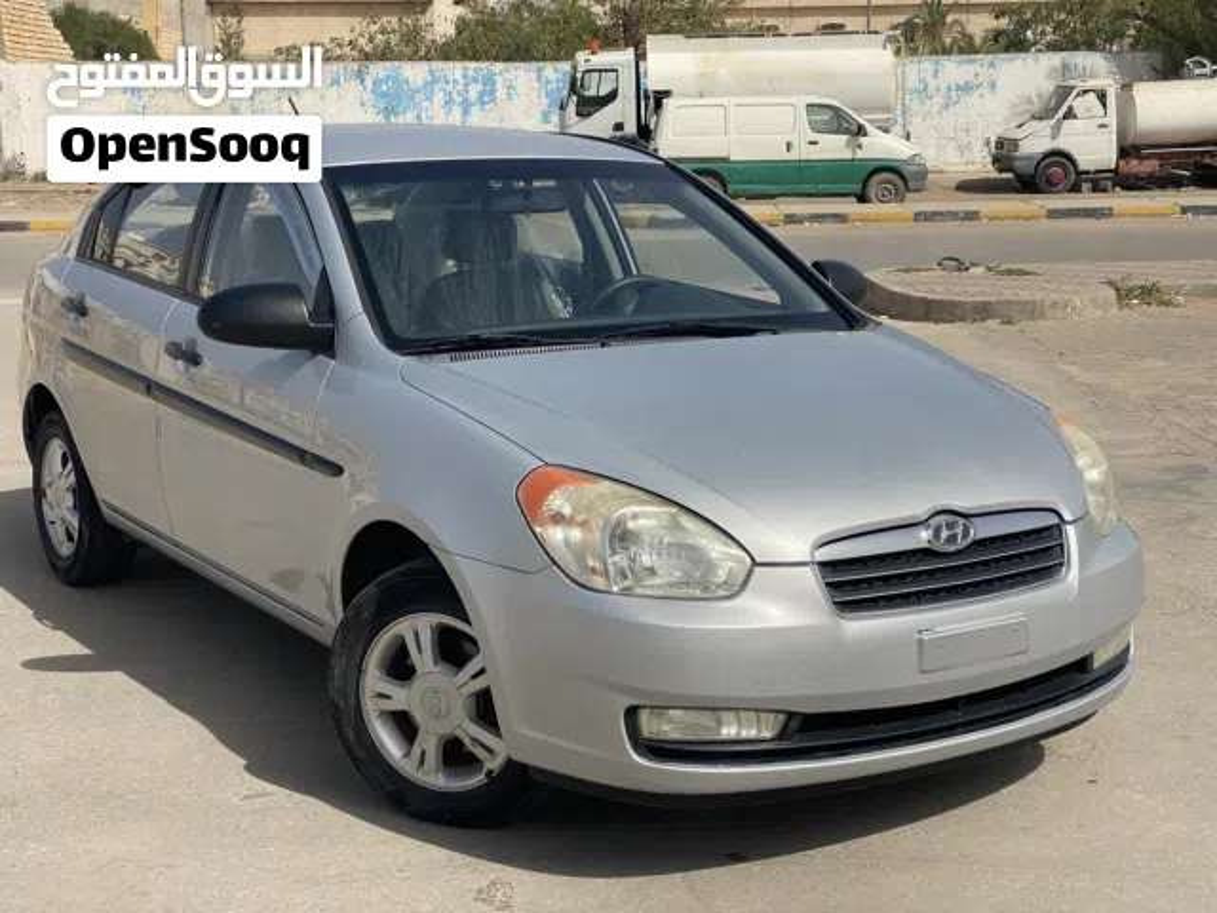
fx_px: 1828
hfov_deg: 36.8
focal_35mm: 52
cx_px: 608
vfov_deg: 28.0
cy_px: 456
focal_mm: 6
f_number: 2
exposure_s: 1/2817
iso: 20
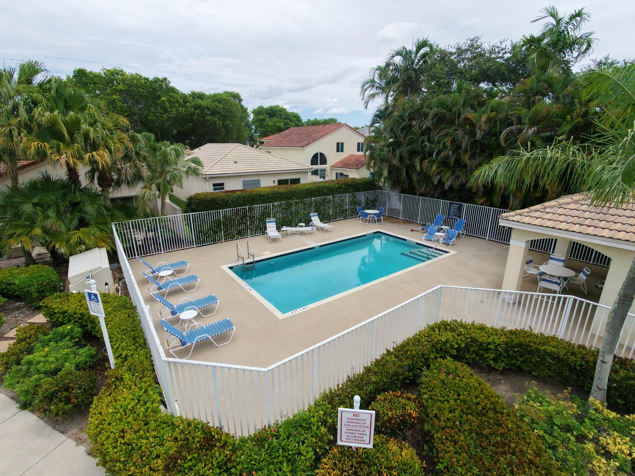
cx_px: 318
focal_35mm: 16
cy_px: 238
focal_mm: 3.05
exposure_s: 1/725
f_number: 2.2
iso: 100
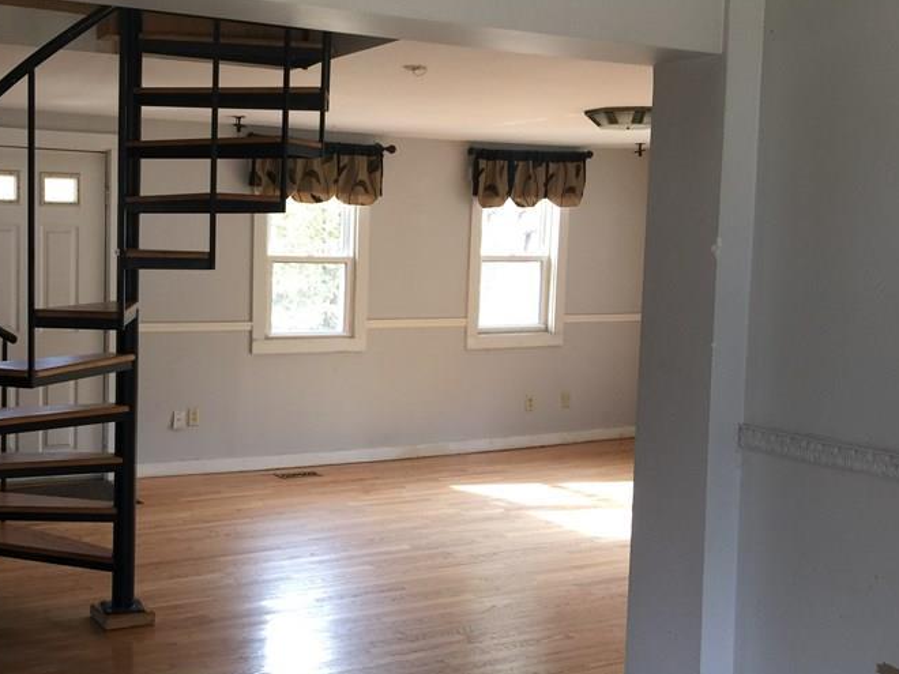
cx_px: 286
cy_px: 335
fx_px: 1169
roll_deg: -1.5
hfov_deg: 41.4
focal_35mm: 45
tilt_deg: -5.5
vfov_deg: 32.2
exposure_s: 1/15
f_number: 2.2
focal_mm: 4.15
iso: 32
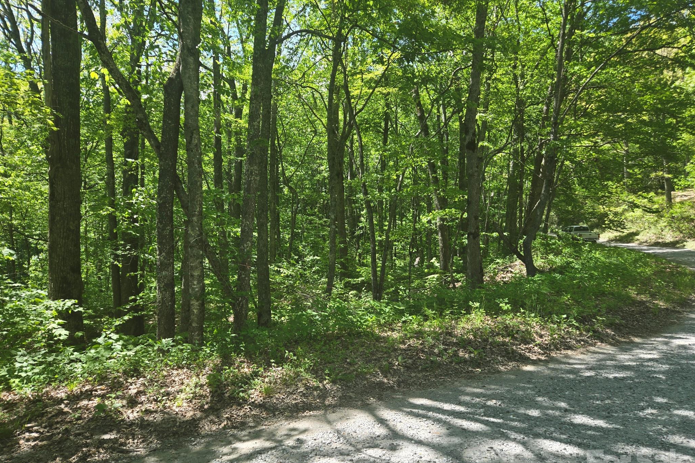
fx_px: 463
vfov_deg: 53.0
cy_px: 255
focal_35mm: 24
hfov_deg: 73.7
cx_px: 347
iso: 25
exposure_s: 1/311
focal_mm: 5.4
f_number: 1.8
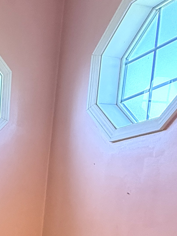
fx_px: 355
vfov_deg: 31.3
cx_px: -95
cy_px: 279
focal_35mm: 52
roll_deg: +0.6
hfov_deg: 22.5
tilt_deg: -9.4
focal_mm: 2.22
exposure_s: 1/120
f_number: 2.2
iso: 250
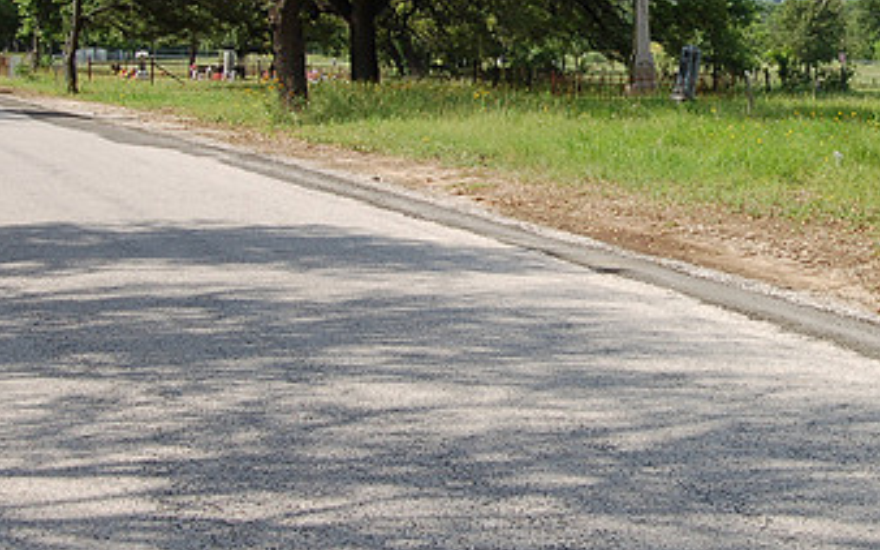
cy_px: 73
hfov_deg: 24.2
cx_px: 729
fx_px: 2014
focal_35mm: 84
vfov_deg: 15.4
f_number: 10
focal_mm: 32
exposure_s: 1/200
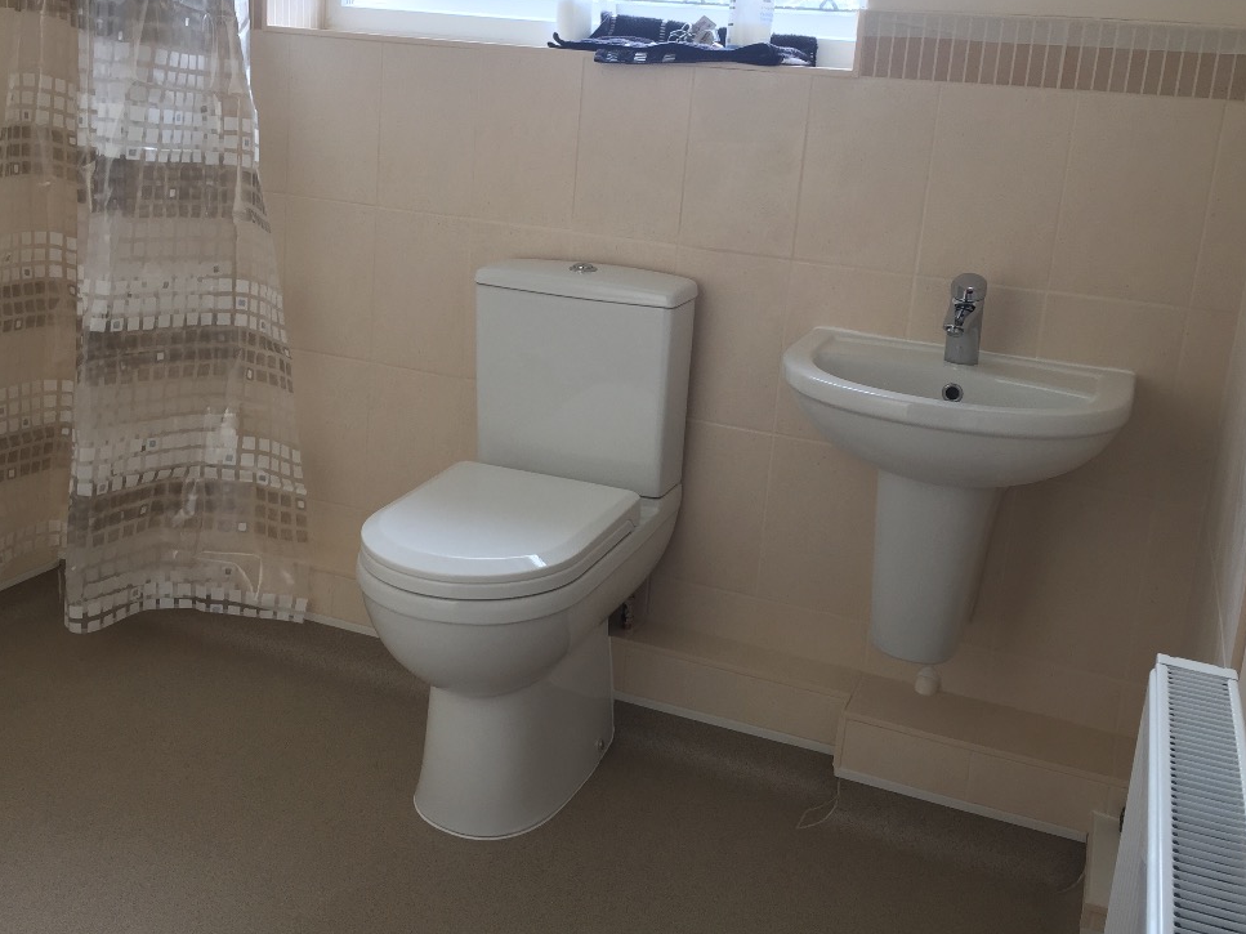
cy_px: 370
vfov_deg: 39.5
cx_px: 603
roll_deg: -3.7
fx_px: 1296
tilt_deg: -11.7
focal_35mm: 36
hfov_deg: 51.4
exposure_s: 1/33
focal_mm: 4.15
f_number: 2.2
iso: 32
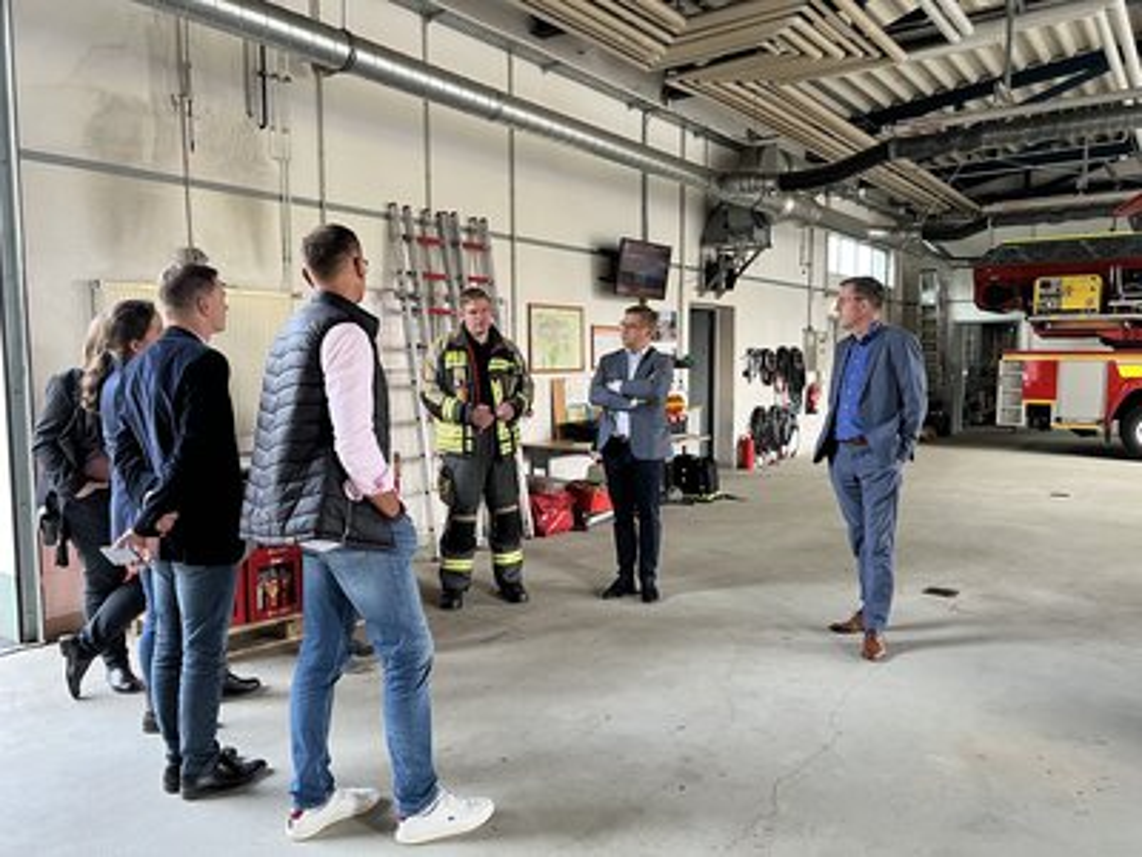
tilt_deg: -4.3
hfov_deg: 67.3
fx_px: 858
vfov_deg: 53.1
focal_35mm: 26
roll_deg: +0.6
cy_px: 428
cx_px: 571
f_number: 1.5
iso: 125
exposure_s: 1/66
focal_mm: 5.7
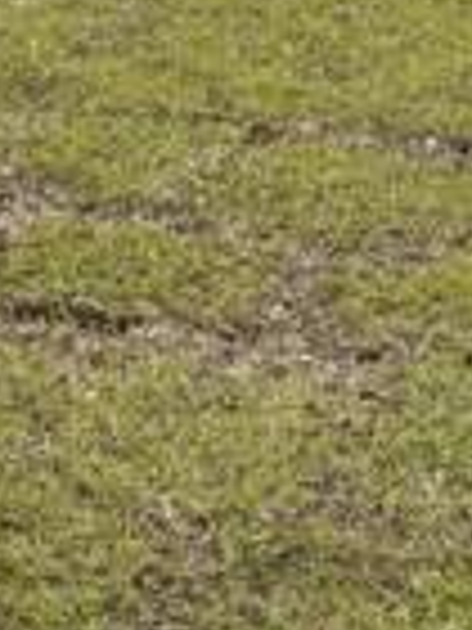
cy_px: -236
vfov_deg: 13.0
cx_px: 45
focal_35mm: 146
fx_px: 2654
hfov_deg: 10.1
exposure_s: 1/6173
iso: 80
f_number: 1.78
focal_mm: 6.76
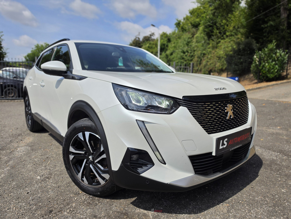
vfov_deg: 58.9
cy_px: 110
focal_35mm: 23
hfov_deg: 73.9
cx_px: 146
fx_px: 193
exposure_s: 1/7939
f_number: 1.4
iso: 40
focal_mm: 6.5
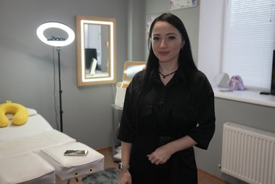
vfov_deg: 38.9
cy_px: 92
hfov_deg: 55.8
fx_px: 260
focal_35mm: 34
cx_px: 137
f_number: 2.8
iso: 1000
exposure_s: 1/160
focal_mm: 33
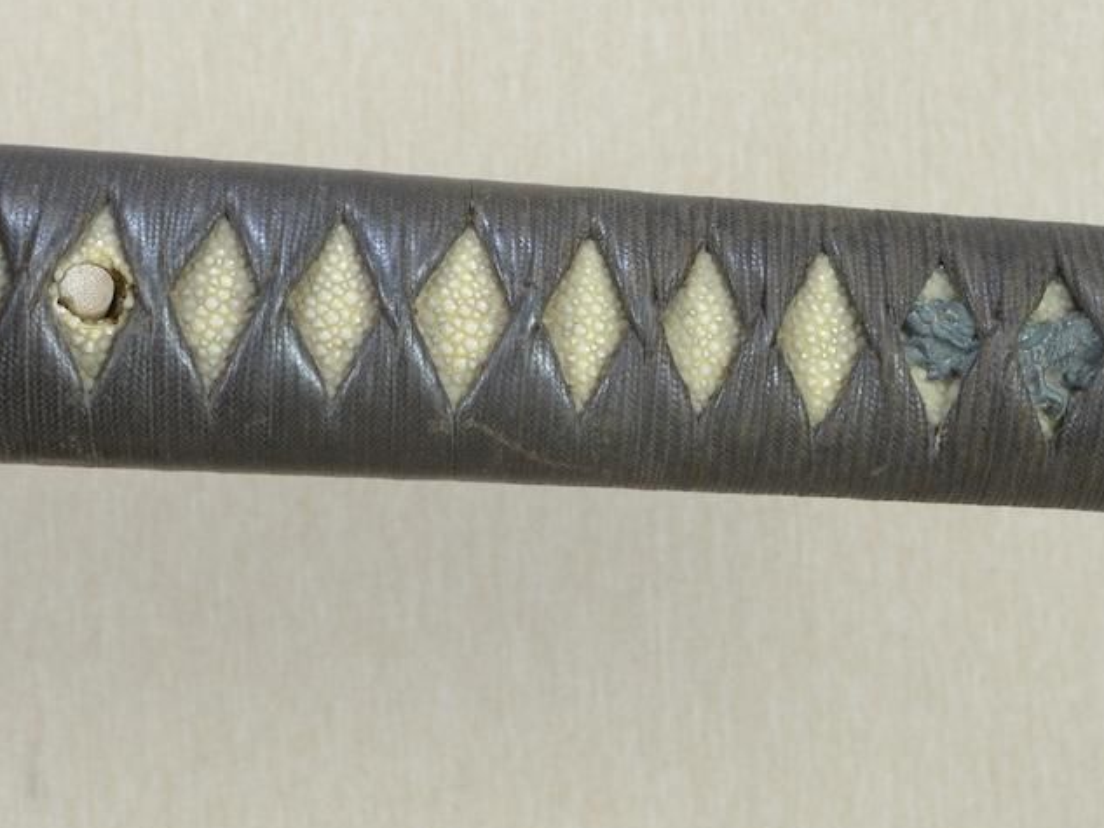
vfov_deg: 14.5
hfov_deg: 19.2
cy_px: 271
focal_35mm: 102
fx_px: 3254
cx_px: 677
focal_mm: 32
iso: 400
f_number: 11
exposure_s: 1/2
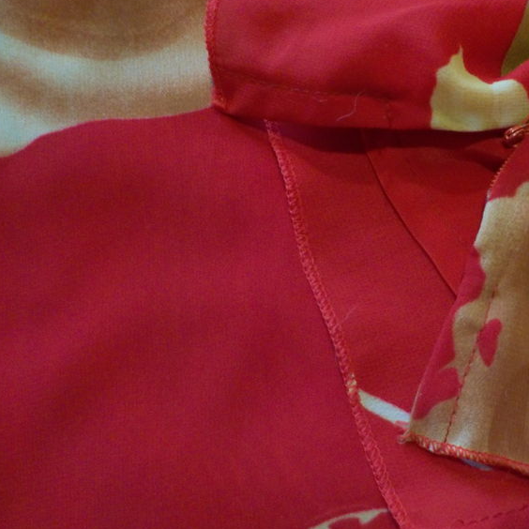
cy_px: 233
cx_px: 429
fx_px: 813
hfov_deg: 34.9
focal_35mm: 47
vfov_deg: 36.0
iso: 280
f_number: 3.3
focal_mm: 4.1
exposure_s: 1/30
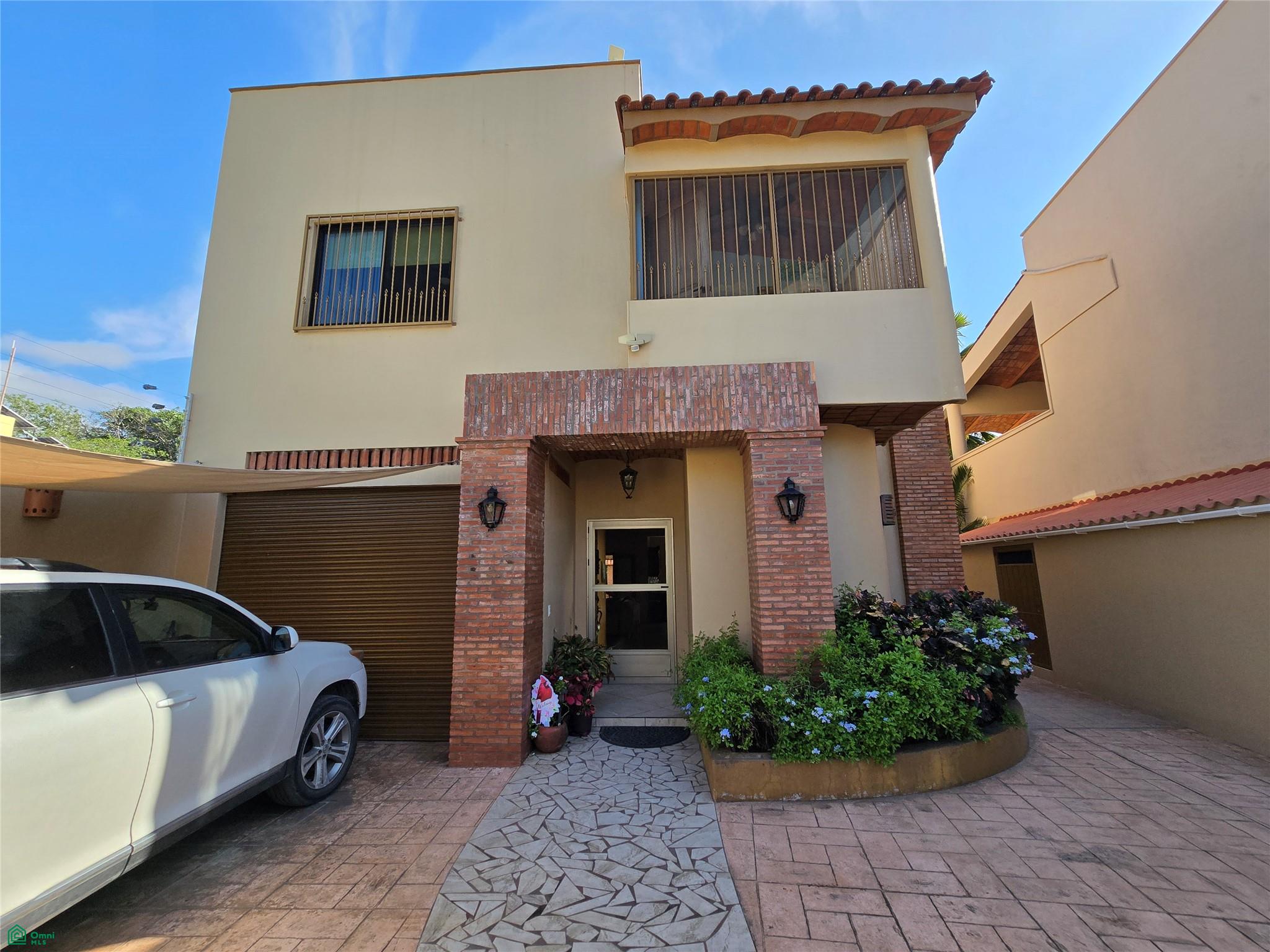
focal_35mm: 13
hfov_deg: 106.2
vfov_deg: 89.9
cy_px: 476
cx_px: 635
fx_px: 477
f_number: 2.2
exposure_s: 1/1199
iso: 50
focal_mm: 2.2
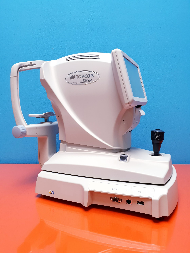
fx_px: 190
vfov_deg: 67.3
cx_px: 95
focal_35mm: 26
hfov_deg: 53.1
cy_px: 126
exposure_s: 1/50
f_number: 2.4
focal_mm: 4.3
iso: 80
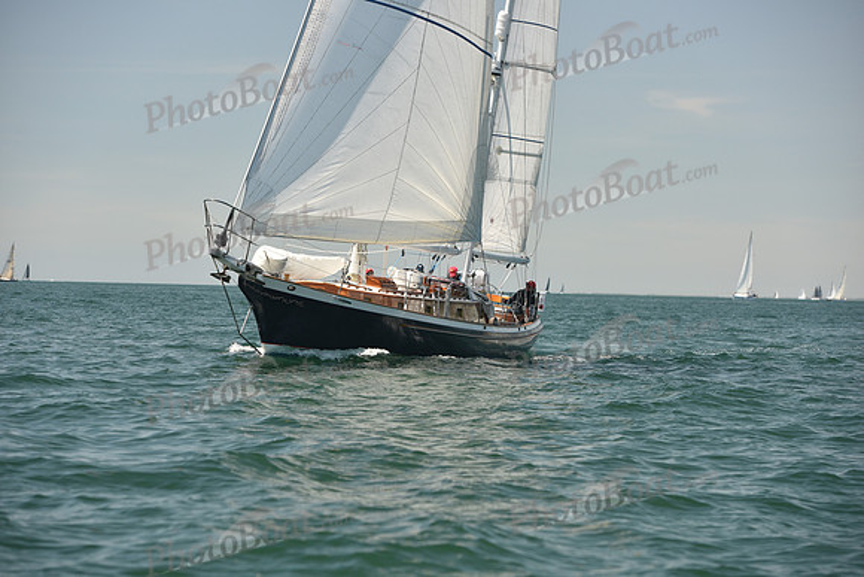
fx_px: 3001
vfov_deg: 11.0
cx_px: 432
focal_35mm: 125
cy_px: 288
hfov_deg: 16.4
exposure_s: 1/800
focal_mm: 125
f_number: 5
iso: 250
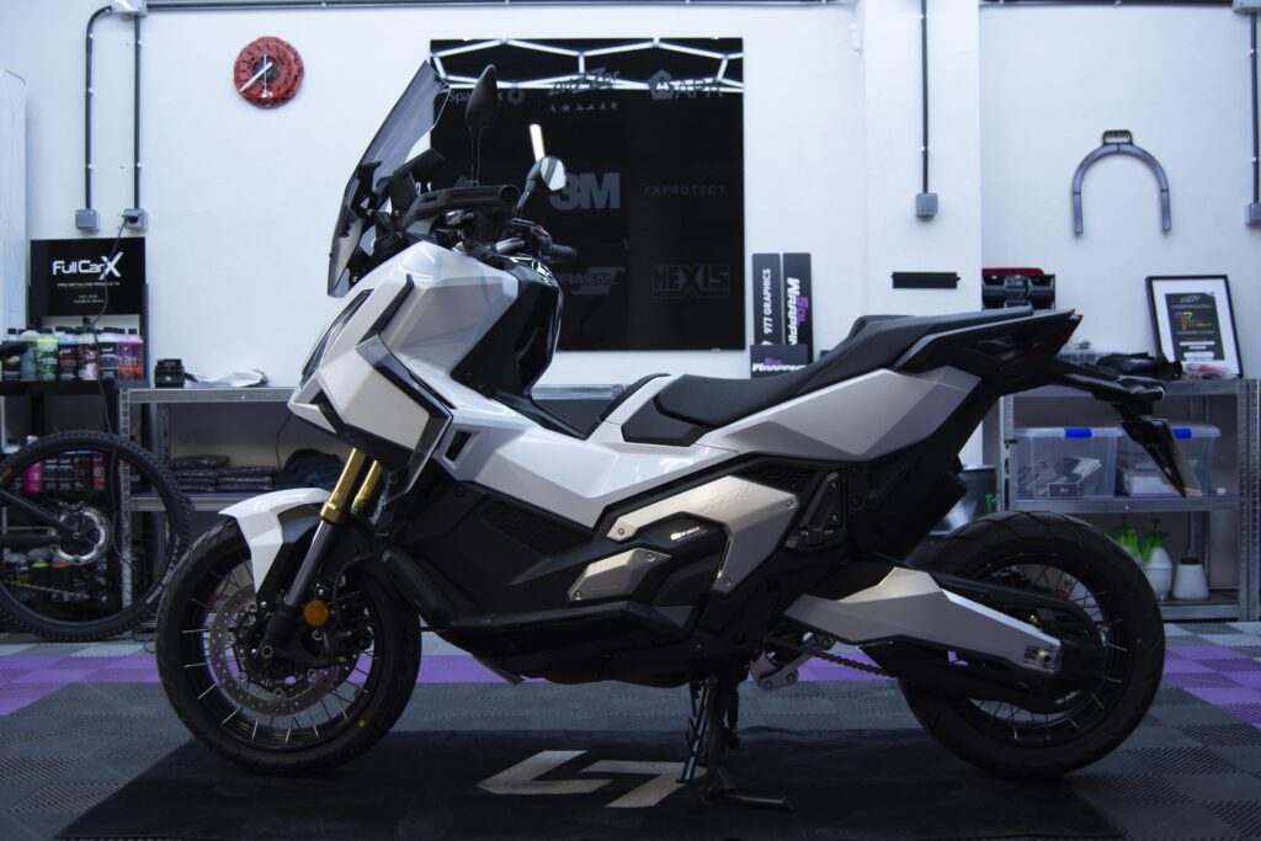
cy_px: 420
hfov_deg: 55.1
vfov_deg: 38.4
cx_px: 630
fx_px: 1209
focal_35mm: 34
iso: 400
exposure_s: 1/80
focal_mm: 23
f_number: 4.5
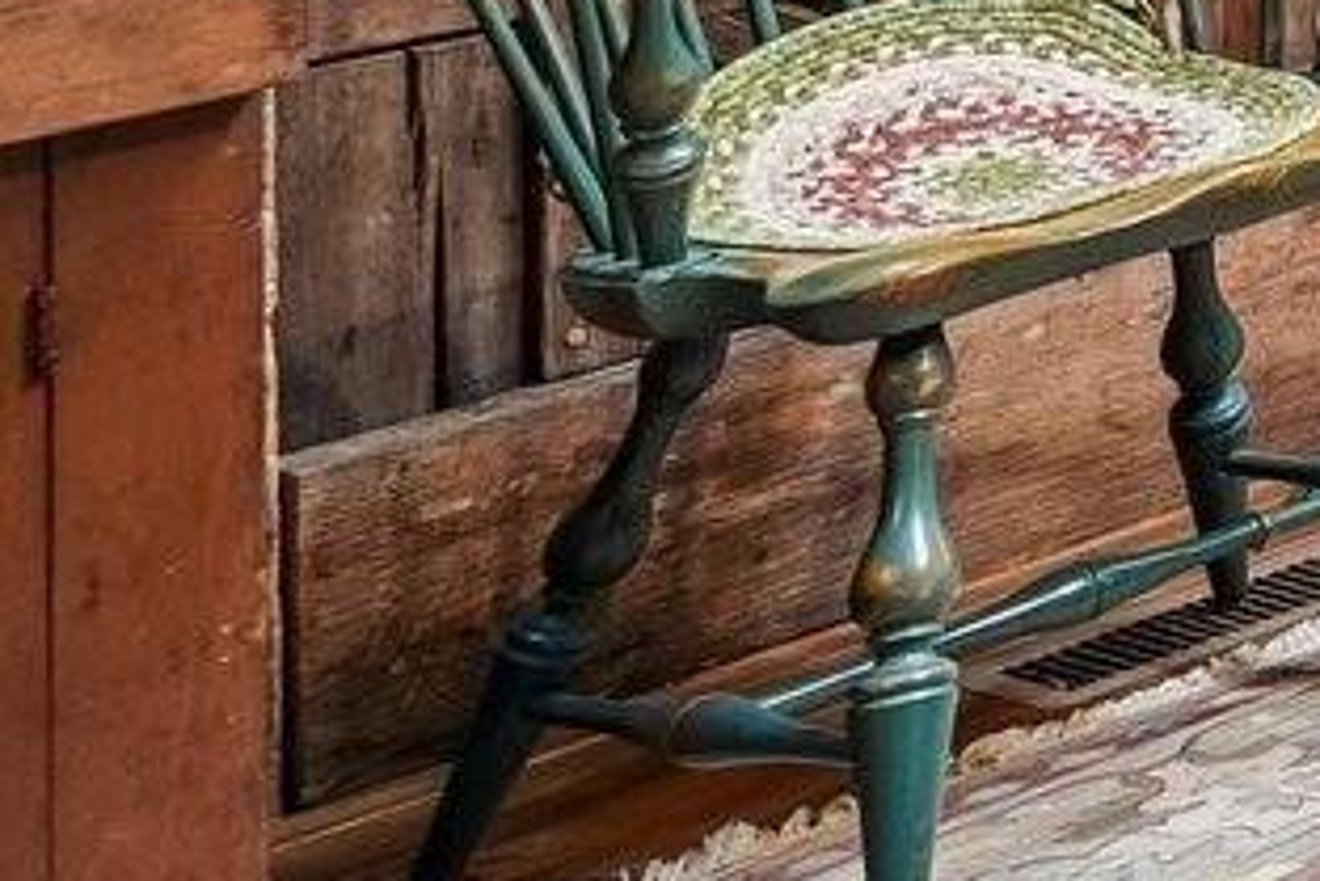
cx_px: 4310
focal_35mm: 98
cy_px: -963
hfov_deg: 10.4
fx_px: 3595
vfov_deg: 12.2
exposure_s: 1/6
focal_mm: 10
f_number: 8
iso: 400
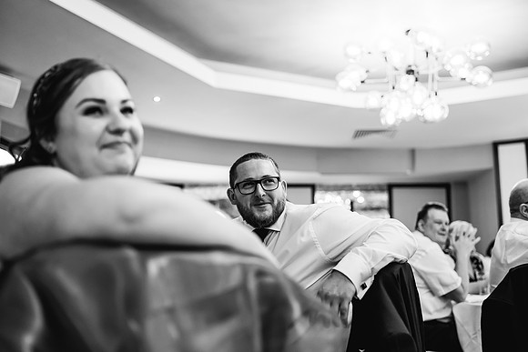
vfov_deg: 36.3
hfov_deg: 52.3
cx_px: 264
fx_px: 537
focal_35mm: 37
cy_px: 176
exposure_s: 1/250
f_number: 1.8
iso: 800
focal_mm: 35
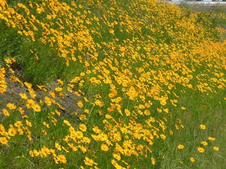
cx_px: 113
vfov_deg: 10.4
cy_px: 84
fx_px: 934
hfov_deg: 13.8
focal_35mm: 143
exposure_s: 1/320
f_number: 6.9
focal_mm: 21.5
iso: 100
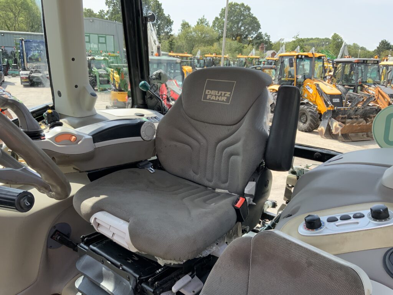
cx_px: 196
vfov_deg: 48.2
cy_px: 148
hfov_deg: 61.7
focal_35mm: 29
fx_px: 329
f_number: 1.8
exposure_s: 1/362
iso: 16
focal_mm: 3
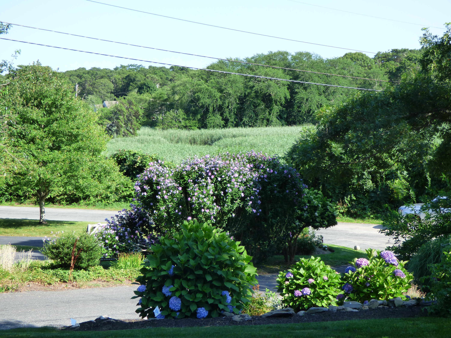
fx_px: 821
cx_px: 226
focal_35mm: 63
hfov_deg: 30.7
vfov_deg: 23.3
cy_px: 169
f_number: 4.1
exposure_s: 1/250
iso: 160
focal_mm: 10.77
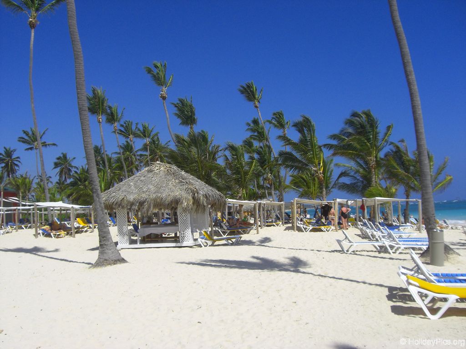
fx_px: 512
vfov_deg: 37.7
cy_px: 174
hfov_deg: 49.0
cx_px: 233
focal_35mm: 38
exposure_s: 1/320
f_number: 8
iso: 64
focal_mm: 6.2
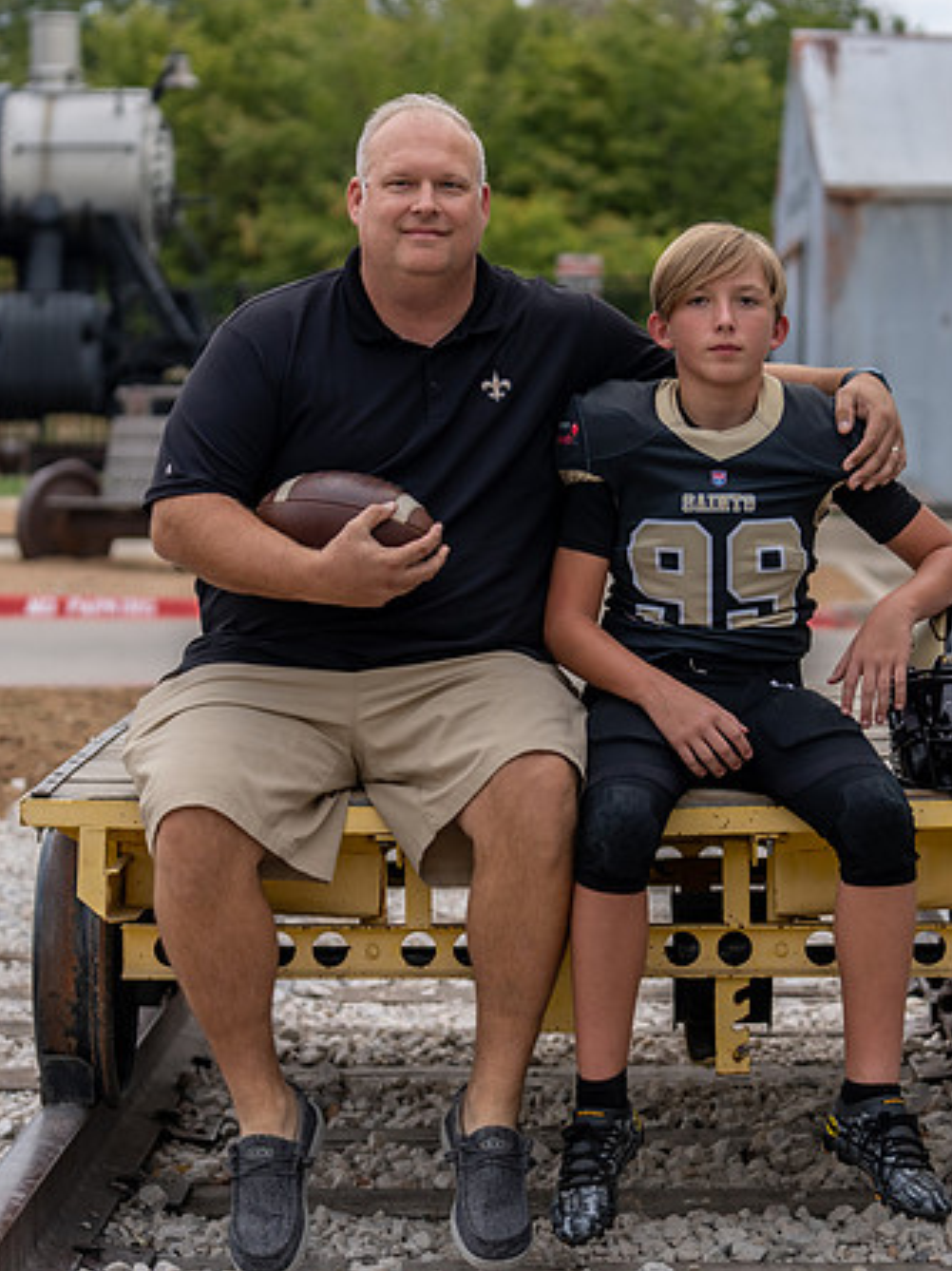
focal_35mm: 109
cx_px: 604
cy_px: 600
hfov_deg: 13.6
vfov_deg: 18.1
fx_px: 4001
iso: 250
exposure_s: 1/320
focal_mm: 70
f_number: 2.8
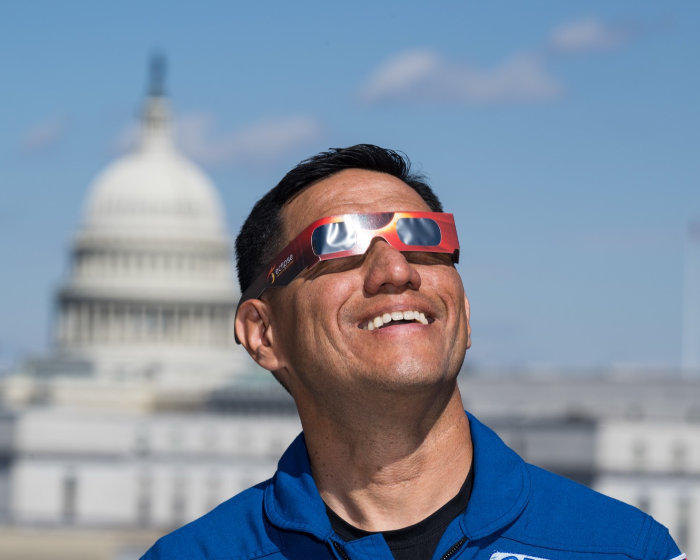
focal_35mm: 226
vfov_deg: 6.8
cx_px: 303
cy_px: 280
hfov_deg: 8.5
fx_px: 4682
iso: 100
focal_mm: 200
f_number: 11
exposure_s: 1/400
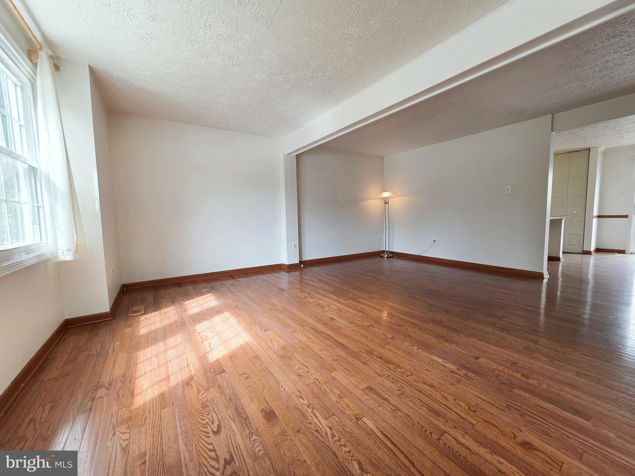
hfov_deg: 106.2
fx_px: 238
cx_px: 318
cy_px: 238
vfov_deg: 89.9
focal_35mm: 13
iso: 80
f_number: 1.9
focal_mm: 2.2
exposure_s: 1/120
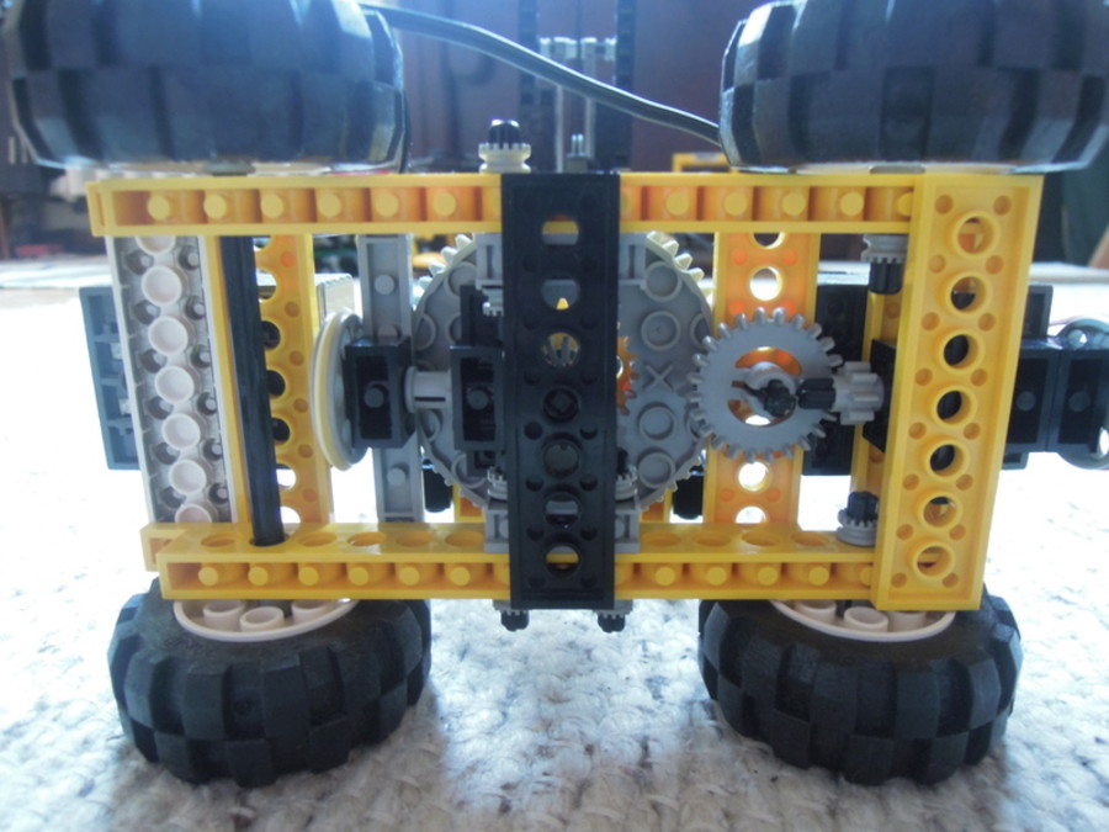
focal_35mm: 24
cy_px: 416
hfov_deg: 71.6
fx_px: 769
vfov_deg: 56.8
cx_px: 554
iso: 400
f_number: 2.8
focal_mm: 4.3
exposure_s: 1/13
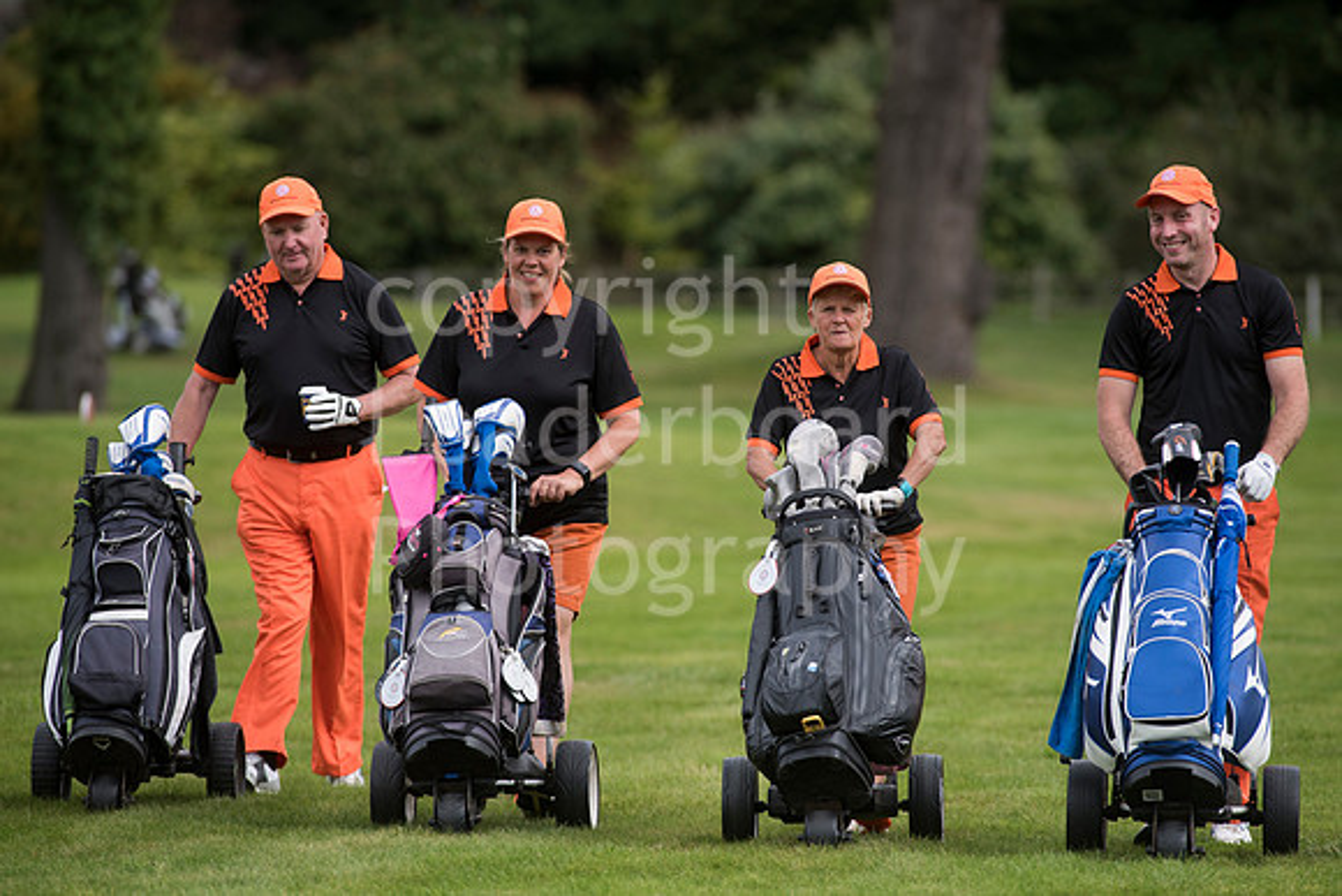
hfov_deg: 6.9
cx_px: 671
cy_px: 448
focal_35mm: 300
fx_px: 11185
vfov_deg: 4.6
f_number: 5.6
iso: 320
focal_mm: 300
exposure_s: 1/1600
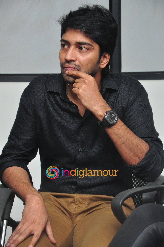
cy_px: 124
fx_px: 823
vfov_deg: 17.1
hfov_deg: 11.4
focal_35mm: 120
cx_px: 82
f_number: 7.1
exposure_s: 1/125
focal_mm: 80
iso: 1600
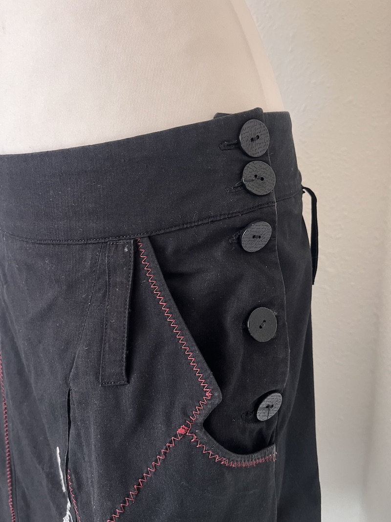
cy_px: 261
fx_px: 392
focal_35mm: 26
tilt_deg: -12.6
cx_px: 196
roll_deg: +1.3
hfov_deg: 53.1
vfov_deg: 67.3
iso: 160
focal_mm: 5.1
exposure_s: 1/60
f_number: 1.6
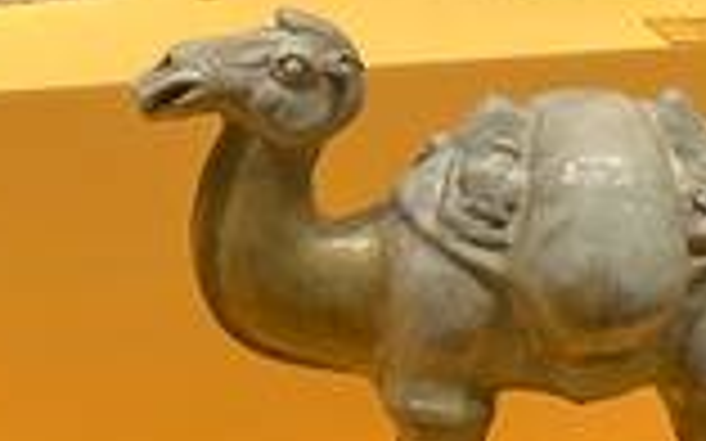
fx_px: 2250
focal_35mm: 117
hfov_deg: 17.6
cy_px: -112
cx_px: 621
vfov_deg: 10.9
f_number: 1.78
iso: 250
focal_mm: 6.86
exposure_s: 1/50
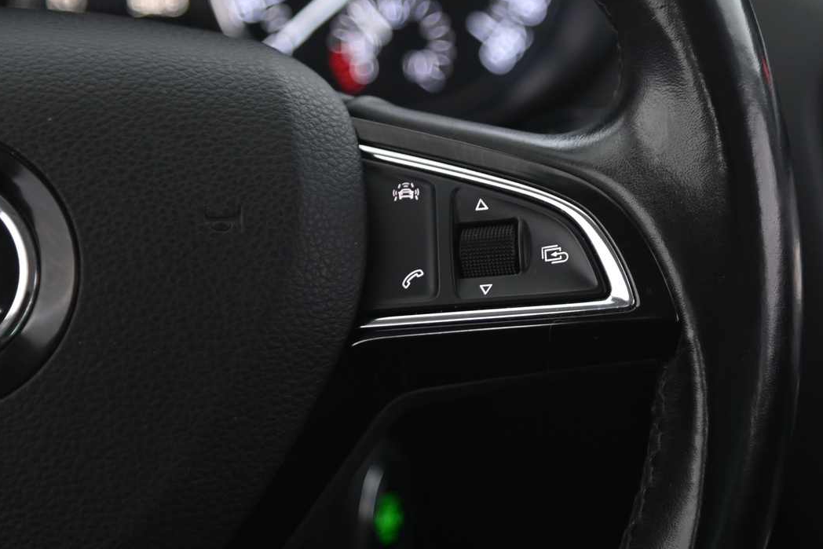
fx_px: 2904
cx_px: 552
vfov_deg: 10.8
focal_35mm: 127
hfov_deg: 16.1
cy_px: 257
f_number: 4
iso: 2000
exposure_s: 1/13
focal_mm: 82
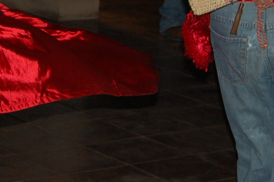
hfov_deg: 11.3
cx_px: 90
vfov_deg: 7.4
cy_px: -78
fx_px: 1384
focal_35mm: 182
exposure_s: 1/60
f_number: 4.2
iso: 400
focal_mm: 30
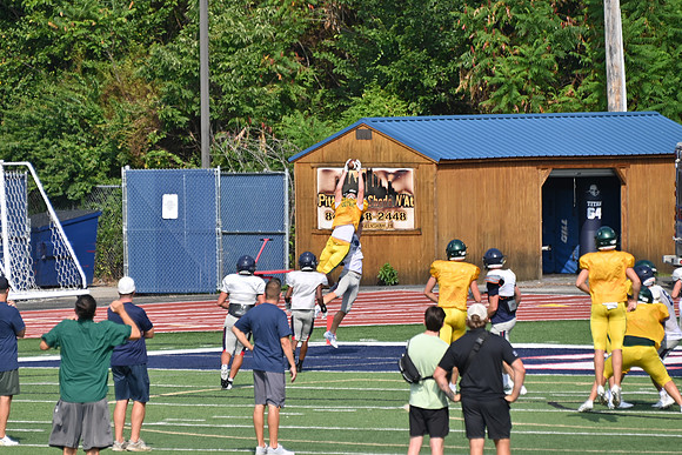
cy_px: 228
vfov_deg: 3.7
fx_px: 7105
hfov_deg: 5.5
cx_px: 341
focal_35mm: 375
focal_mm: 250
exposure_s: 1/800
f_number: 5.6
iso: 110
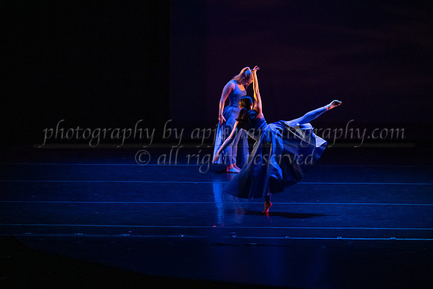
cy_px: 144
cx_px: 216
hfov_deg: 12.8
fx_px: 1925
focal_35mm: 160
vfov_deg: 8.6
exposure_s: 1/250
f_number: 3.5
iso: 3200
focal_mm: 160
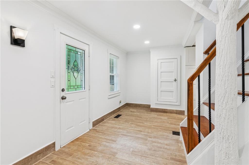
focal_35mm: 16
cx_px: 124
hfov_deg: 95.0
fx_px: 114
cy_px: 82
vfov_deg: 72.0
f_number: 8
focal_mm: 11
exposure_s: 1/40
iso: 400
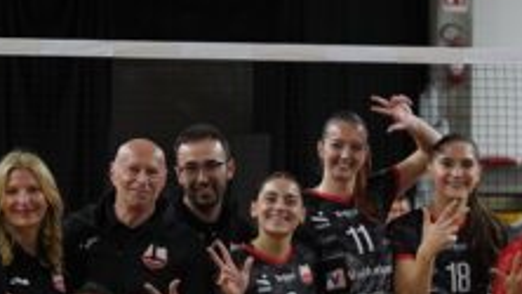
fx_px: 3184
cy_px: 395
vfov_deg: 5.3
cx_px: 482
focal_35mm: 230
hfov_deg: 9.3
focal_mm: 70
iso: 3200
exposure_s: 1/400
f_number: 4
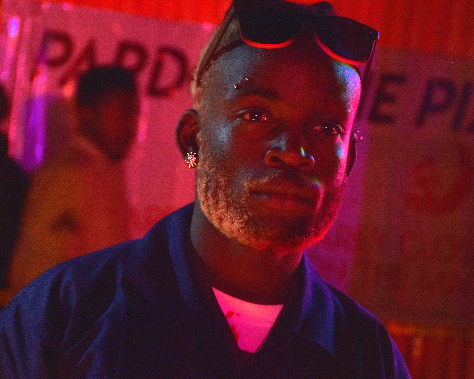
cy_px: 201
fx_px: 1768
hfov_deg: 15.3
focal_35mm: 126
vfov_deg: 12.2
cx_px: 207
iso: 400
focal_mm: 66
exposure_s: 1/30
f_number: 5
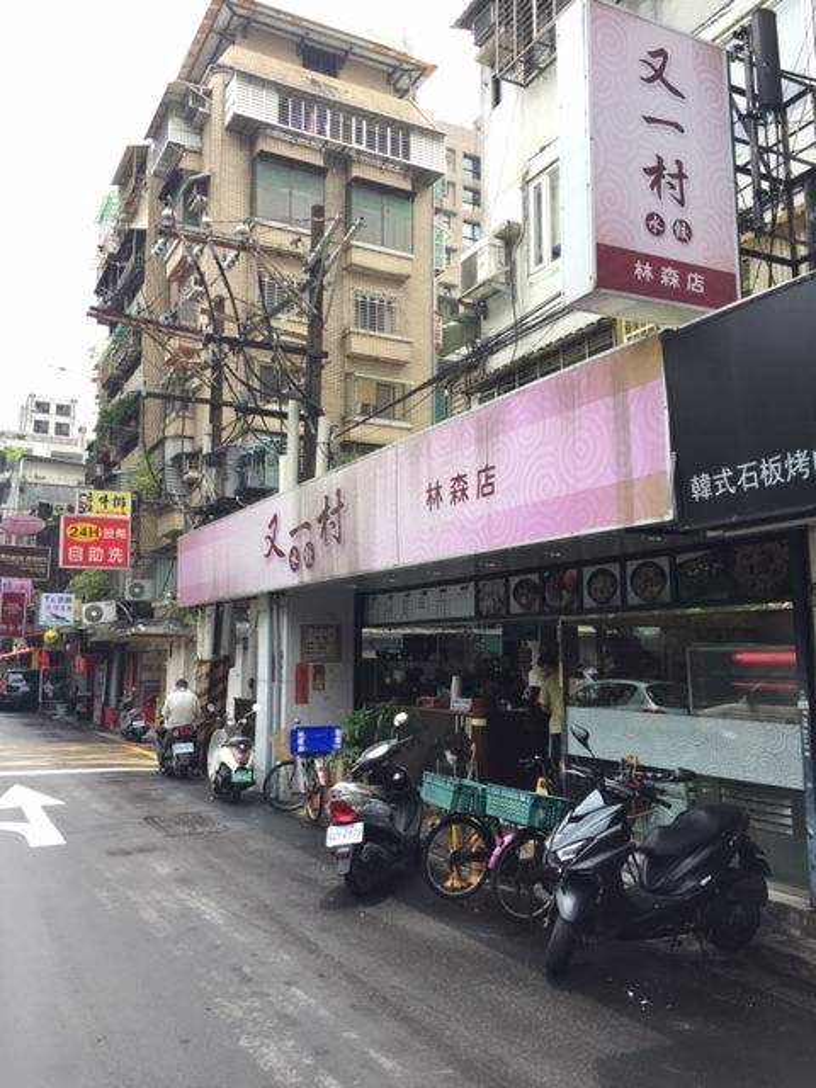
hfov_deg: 48.2
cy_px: 544
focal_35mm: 29
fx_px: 911
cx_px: 408
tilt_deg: +7.9
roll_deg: -0.1
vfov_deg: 61.7
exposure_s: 1/455
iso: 32
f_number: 2.2
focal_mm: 4.15
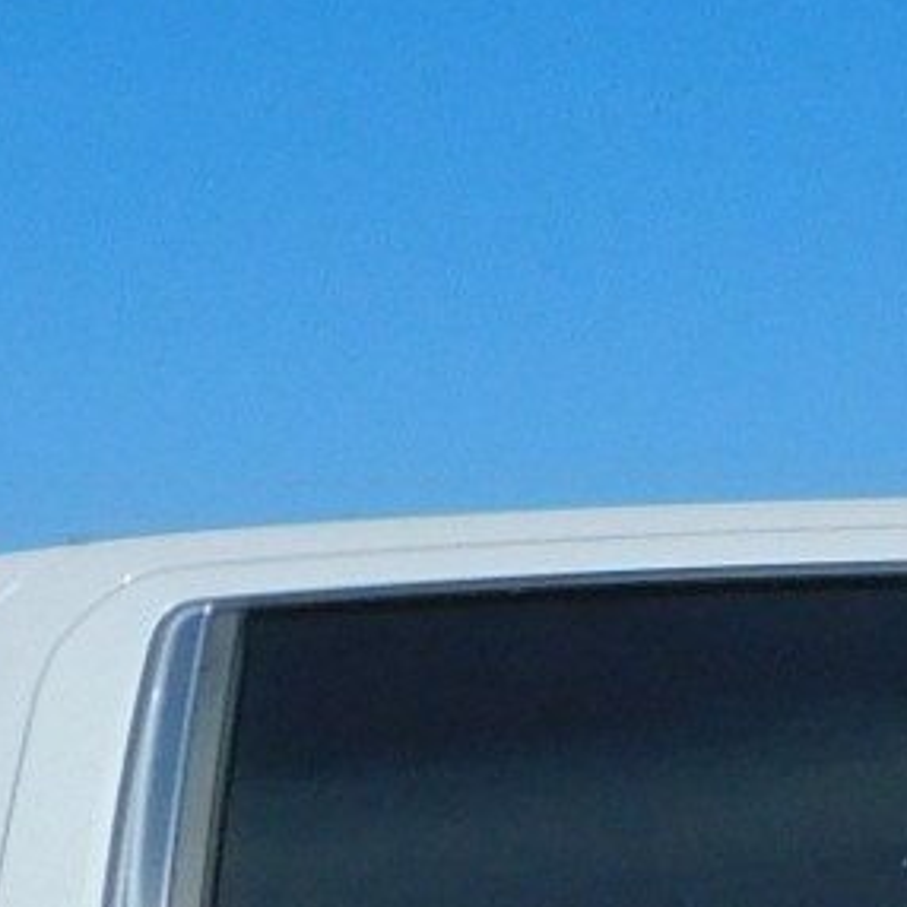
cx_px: 1028
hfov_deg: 7.1
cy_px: 1348
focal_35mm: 246
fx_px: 7292
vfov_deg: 7.0
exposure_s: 1/1600
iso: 125
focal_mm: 6.3
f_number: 6
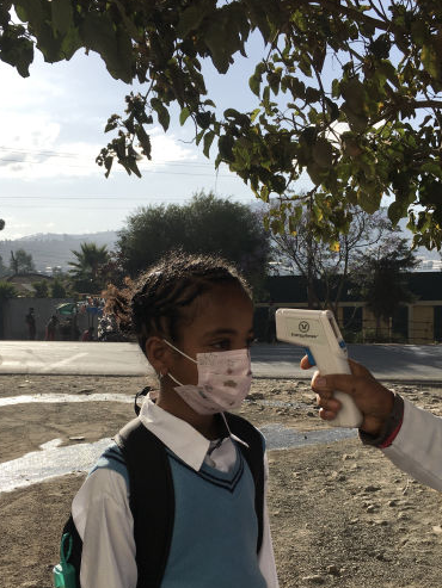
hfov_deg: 36.0
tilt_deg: -6.4
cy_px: 370
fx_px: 681
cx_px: 211
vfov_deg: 46.4
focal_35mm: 40
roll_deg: +1.3
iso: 25
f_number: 2.2
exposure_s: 1/2849
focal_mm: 4.15
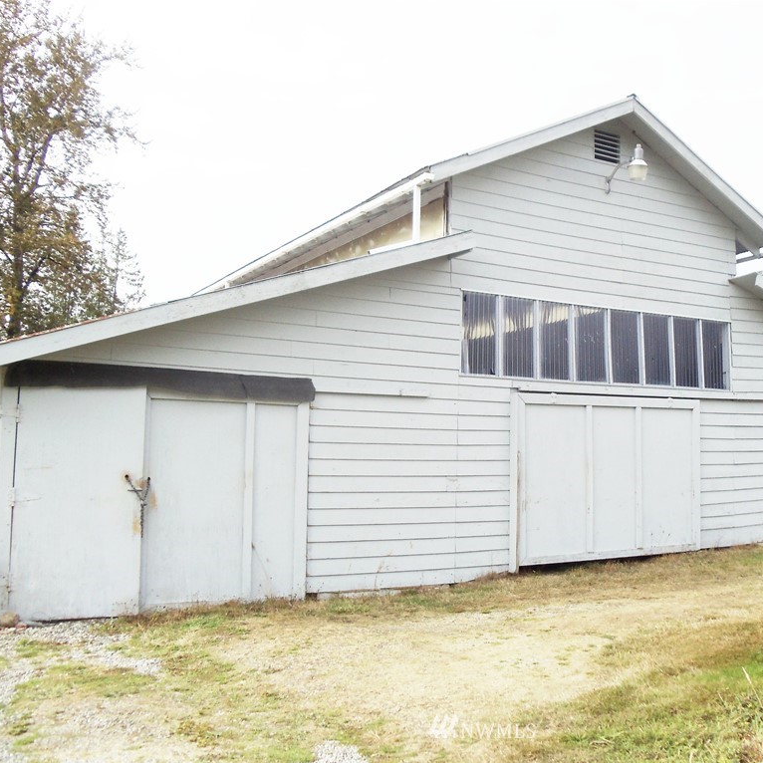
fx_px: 1297
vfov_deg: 32.8
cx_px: 484
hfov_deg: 32.6
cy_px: 382
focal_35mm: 52
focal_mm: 6
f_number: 7.1
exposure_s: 1/250
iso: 100
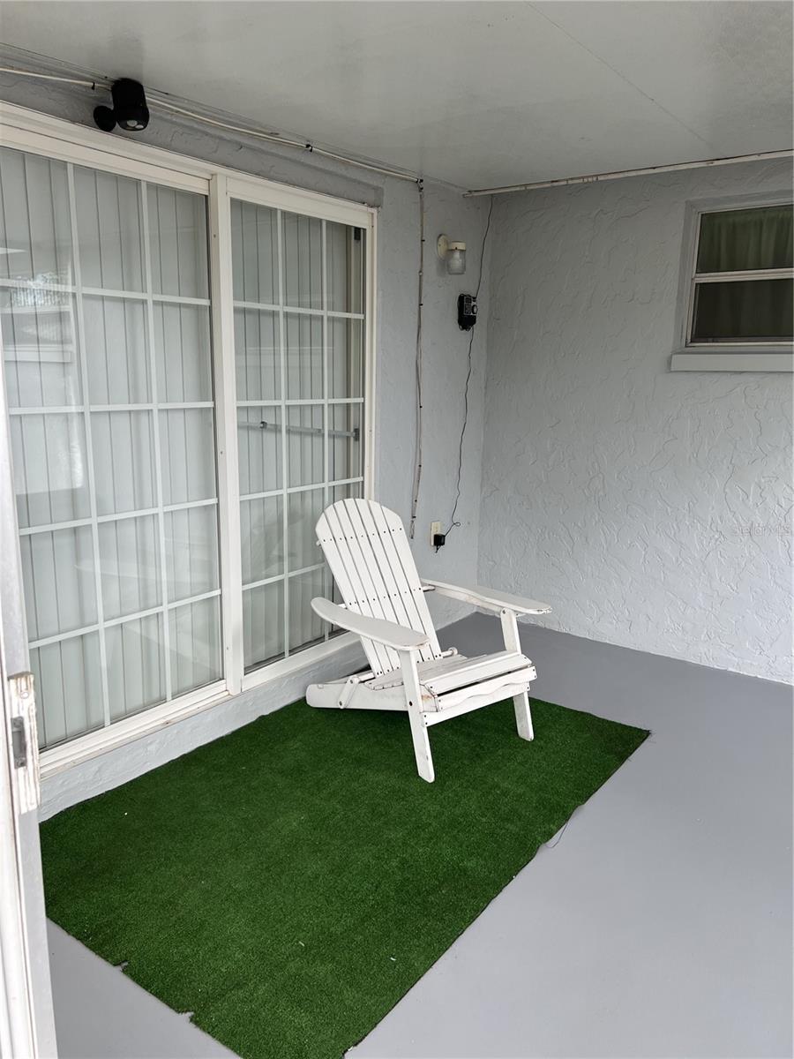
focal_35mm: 26
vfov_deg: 67.3
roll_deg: -0.2
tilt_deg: -10.7
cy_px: 530
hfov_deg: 53.1
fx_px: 795
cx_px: 397
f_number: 1.5
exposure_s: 1/151
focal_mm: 5.7
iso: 32
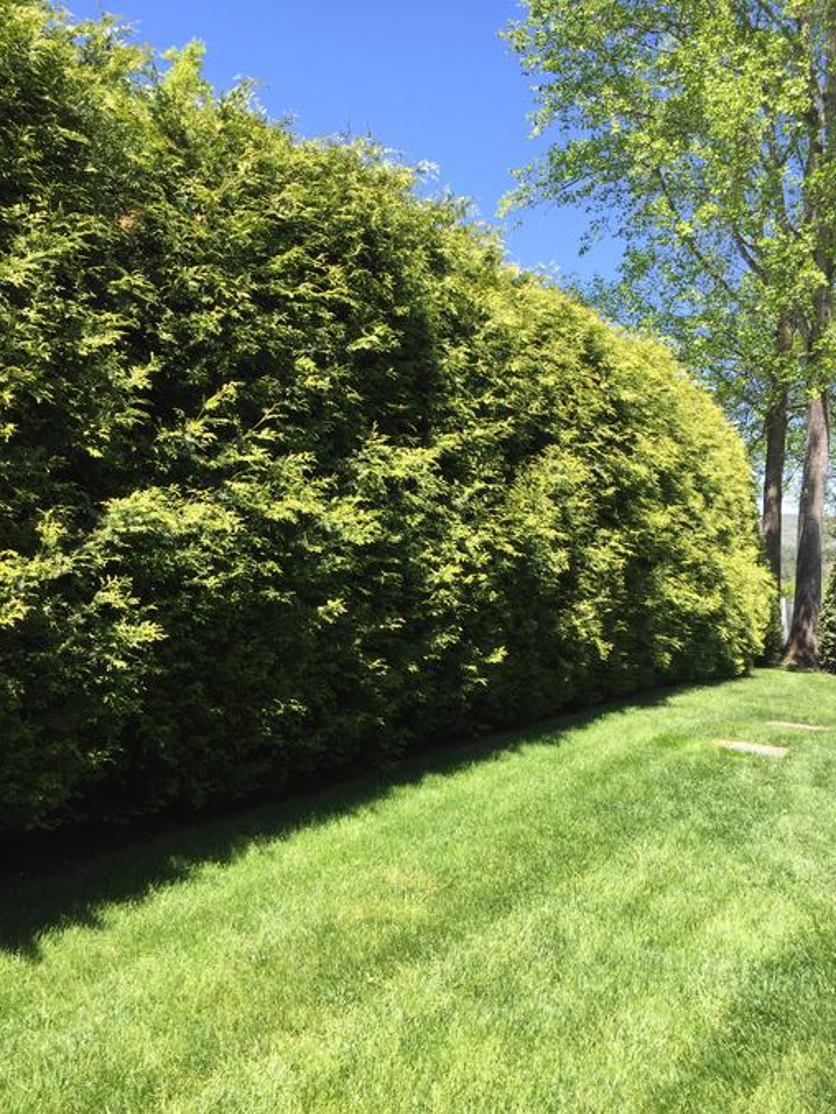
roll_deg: -1.8
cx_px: 425
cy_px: 574
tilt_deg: -1.5
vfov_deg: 59.9
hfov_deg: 46.8
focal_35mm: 30
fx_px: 966
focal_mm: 4.15
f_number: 2.2
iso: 32
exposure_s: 1/565
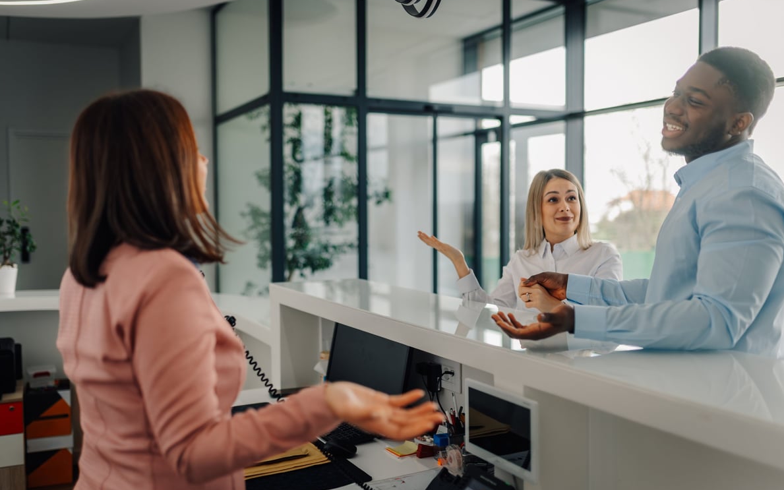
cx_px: 390
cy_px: 243
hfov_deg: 54.0
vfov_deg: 35.3
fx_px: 769
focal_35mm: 36
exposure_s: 1/1250
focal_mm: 35
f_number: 1.8
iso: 800
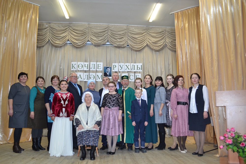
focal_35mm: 27
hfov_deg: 67.4
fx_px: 184
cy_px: 82
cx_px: 123
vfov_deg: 47.9
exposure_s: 1/60
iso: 400
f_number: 3.5
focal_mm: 18
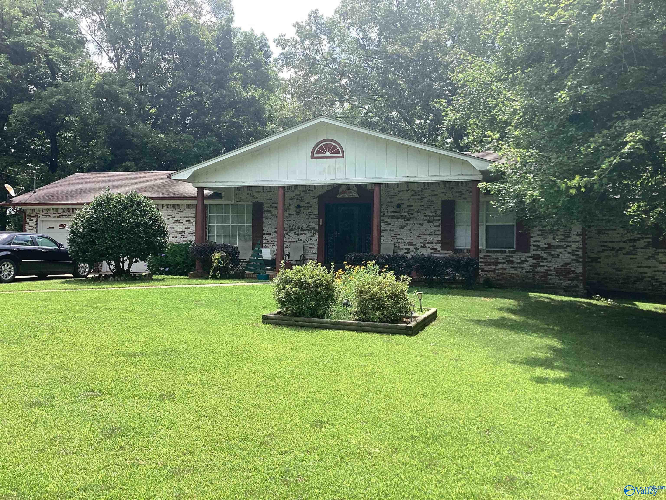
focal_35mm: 31
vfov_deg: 45.4
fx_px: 596
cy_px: 250
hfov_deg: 58.4
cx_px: 333
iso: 25
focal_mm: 3.3
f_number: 2.4
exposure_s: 1/679
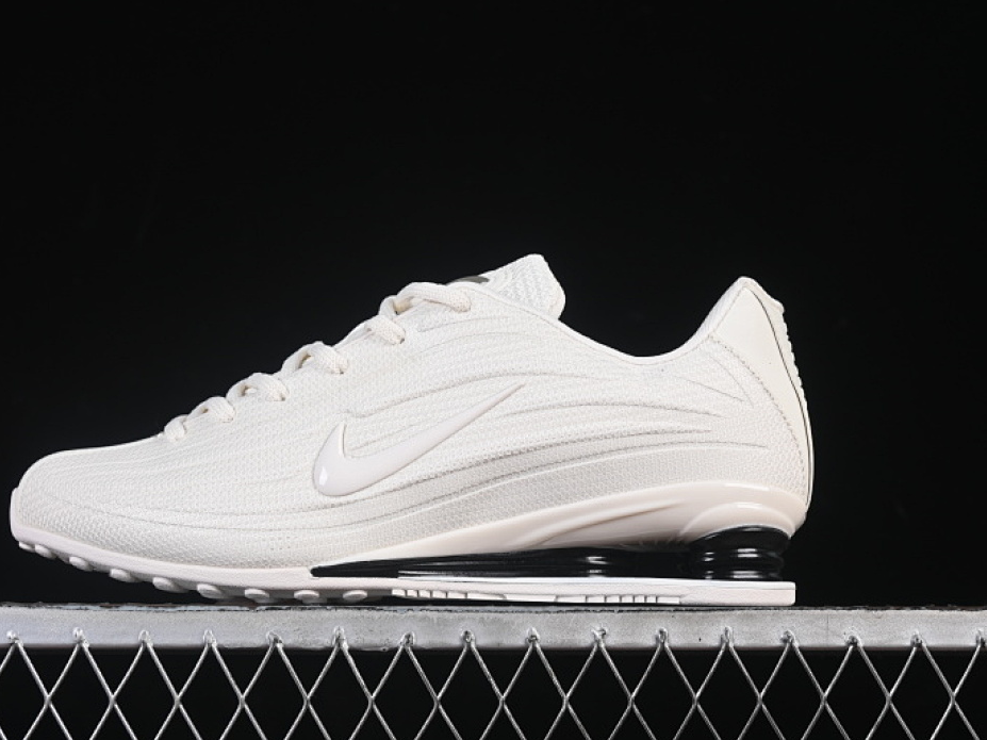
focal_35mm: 84
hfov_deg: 23.3
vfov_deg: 17.6
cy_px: 371
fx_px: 2395
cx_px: 417
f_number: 8
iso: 160
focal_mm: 50
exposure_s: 1/80
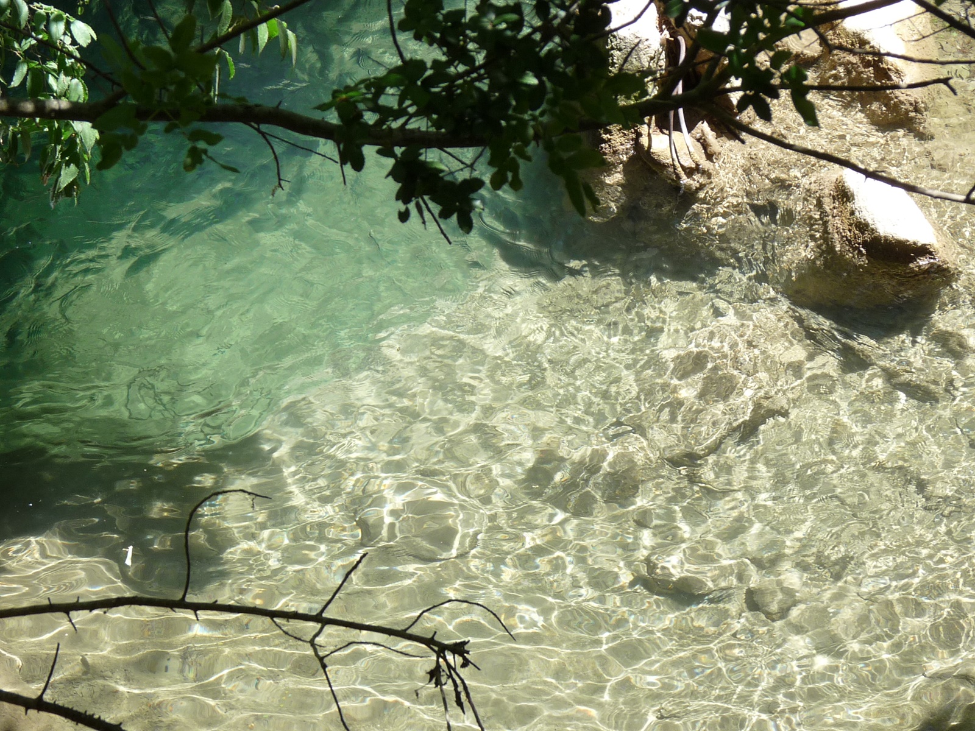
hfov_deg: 13.3
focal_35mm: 148
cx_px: 488
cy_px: 366
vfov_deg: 10.0
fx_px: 4169
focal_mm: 18.7
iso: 100
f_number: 4
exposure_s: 1/200
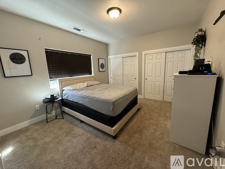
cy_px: 84
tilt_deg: -10.2
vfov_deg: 85.7
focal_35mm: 14
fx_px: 91
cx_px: 112
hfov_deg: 102.1
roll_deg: +1.5
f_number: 2.2
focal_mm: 2.22
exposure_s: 1/60
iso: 500
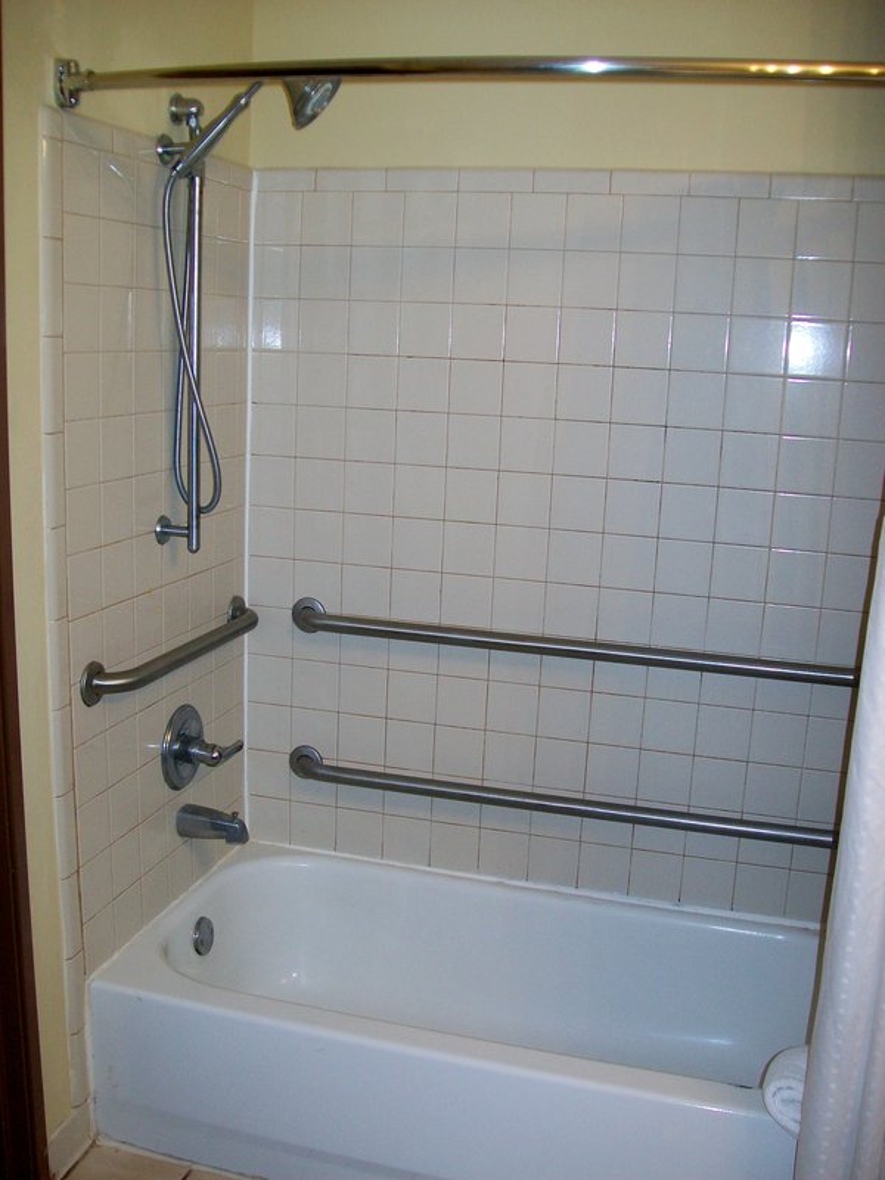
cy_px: 590
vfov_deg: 51.4
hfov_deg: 39.7
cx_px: 442
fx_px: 1227
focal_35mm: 36
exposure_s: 1/30
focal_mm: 6
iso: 64
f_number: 2.7
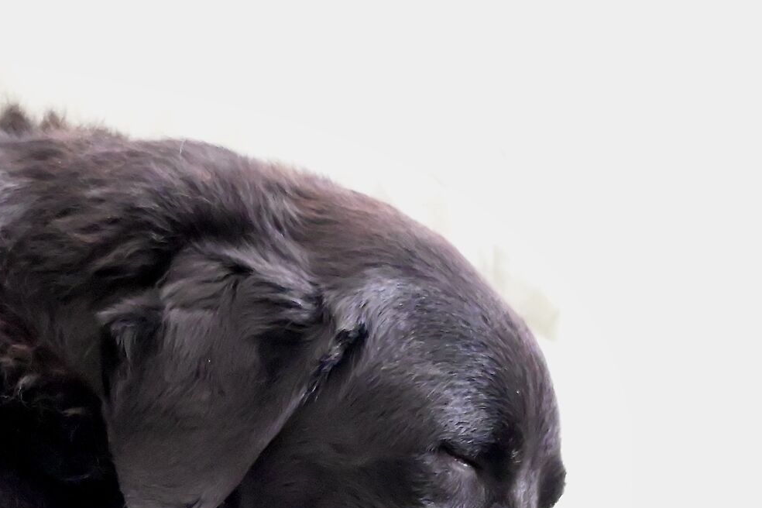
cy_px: 568
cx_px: 291
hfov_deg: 10.3
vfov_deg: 6.8
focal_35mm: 200
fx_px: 4233
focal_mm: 55
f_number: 4.5
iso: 20000
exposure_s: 1/100
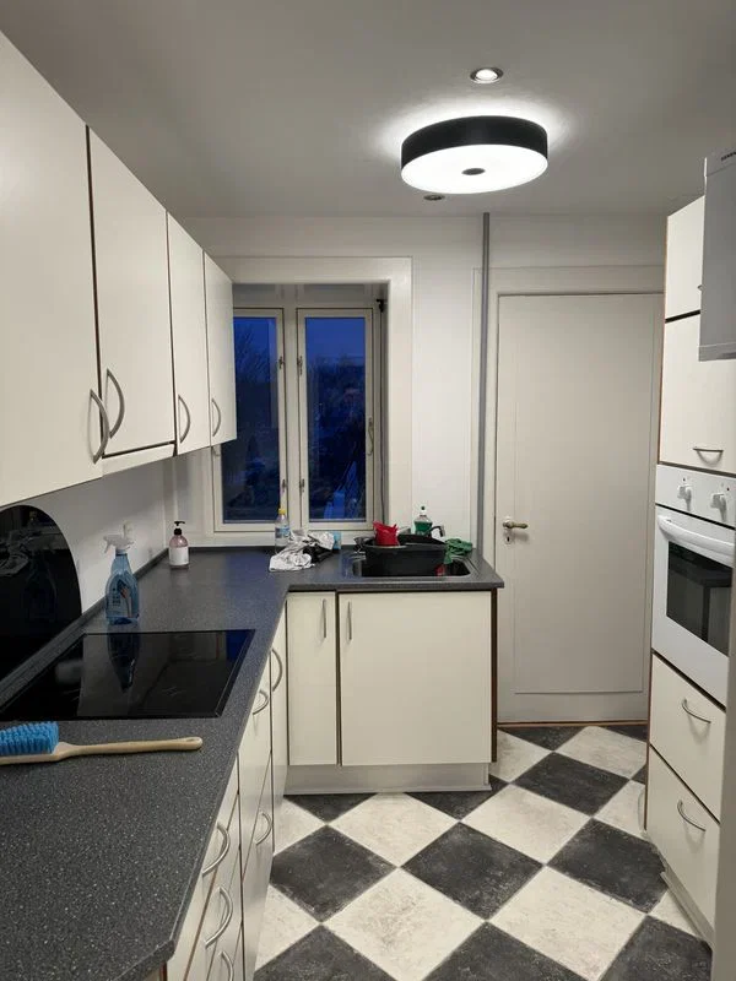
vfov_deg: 71.6
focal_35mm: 24
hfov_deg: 56.8
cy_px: 490
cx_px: 368
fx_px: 680
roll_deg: -0.5
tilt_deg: -8.3
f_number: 1.78
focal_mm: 6.86
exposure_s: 1/121
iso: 200
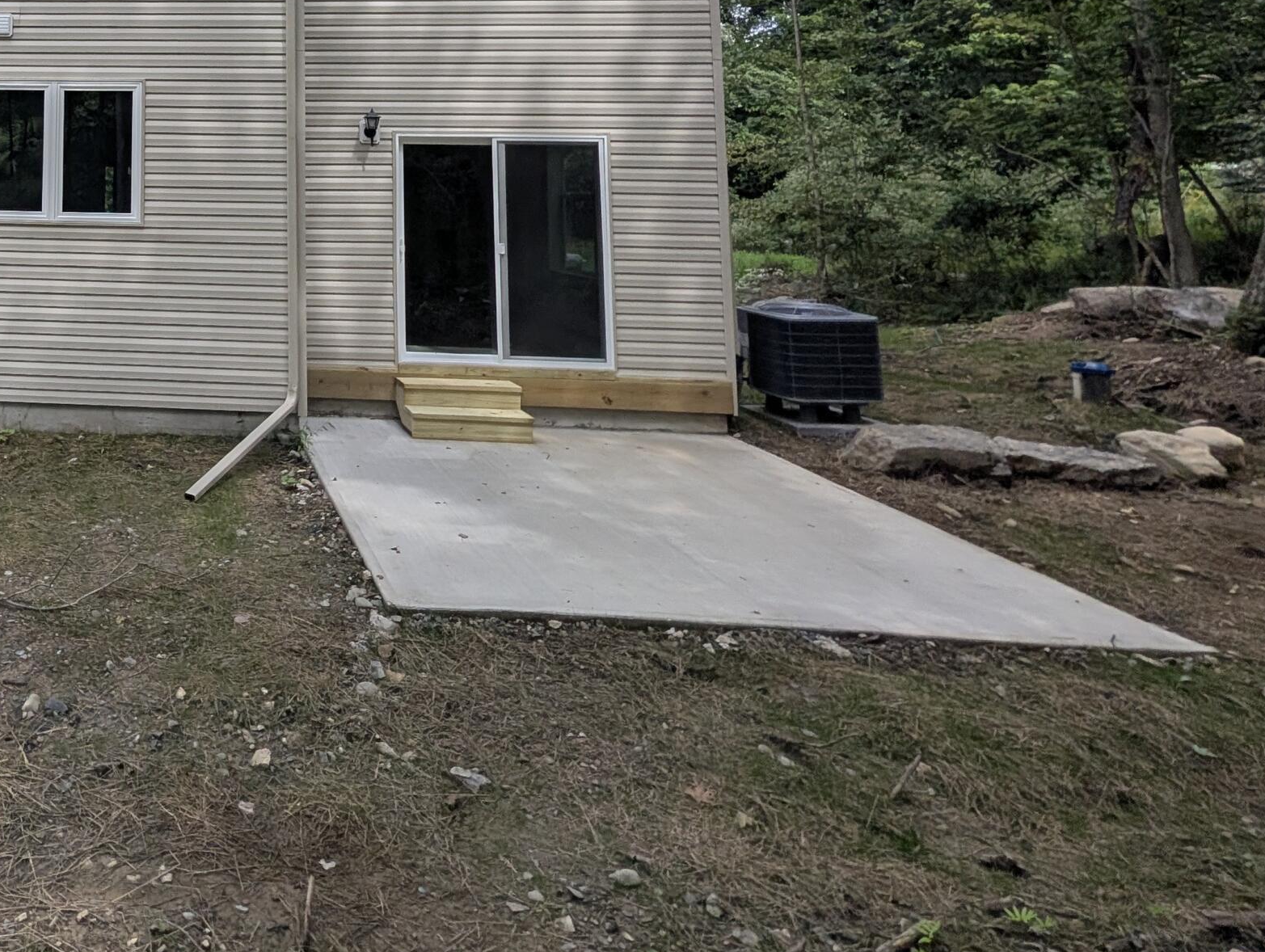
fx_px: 842
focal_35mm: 23
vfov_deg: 52.6
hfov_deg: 59.4
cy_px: 113
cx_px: 65
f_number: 1.7
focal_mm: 2.02
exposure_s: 1/2786
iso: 38
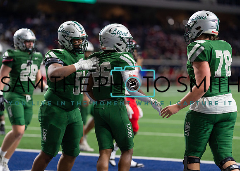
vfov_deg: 10.2
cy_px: 86
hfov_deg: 14.2
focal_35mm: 141
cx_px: 120
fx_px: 964
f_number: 1.8
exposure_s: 1/1600
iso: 800
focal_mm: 135
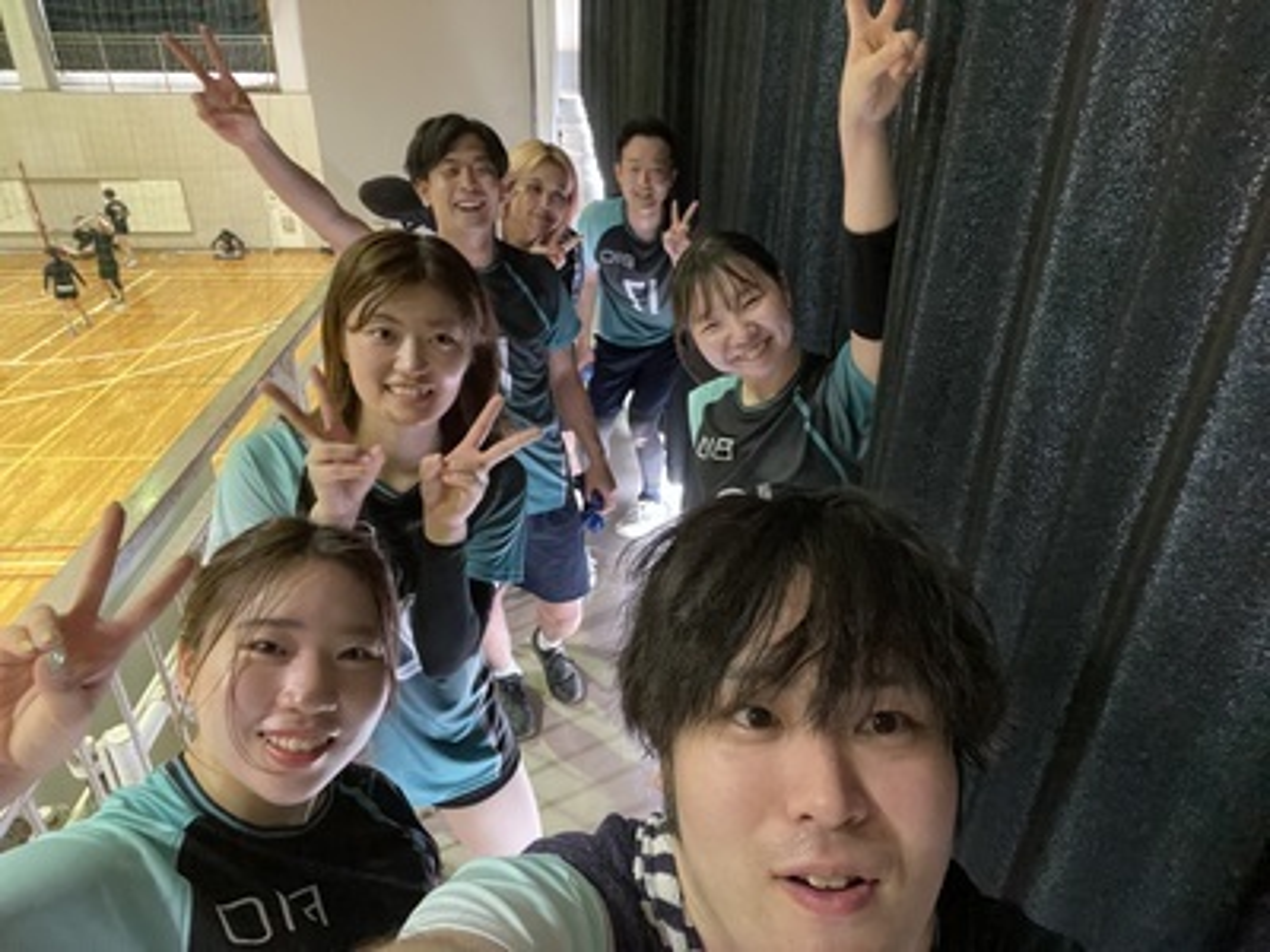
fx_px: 844
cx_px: 635
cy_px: 476
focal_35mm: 23
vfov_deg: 58.9
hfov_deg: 73.9
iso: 1250
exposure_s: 1/17
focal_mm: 2.71
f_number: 2.2
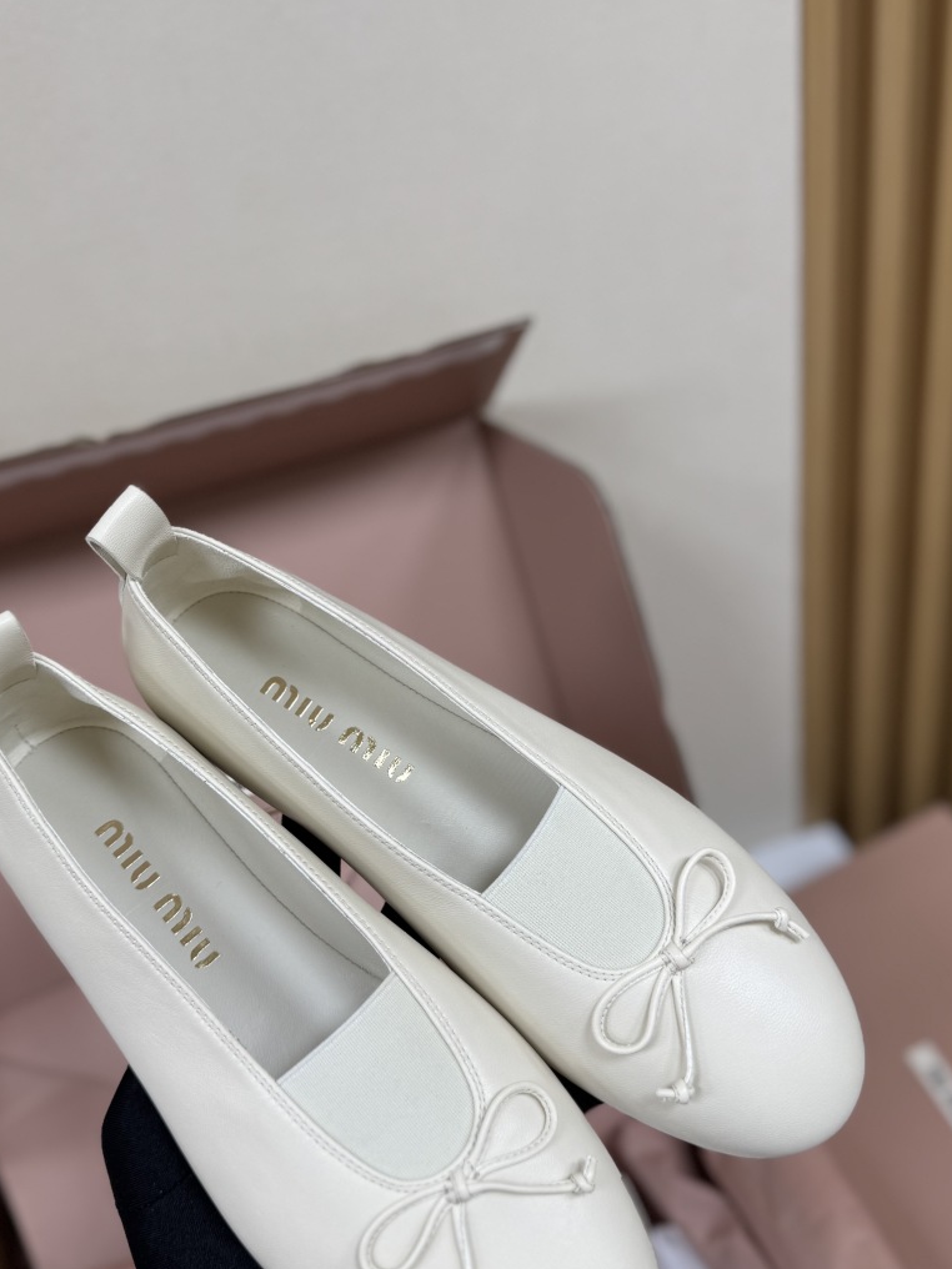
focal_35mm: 34
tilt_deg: -34.4
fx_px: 1247
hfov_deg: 41.7
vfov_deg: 53.9
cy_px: 605
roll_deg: +10.4
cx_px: 425
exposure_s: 1/125
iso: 50
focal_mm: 6.76
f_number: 1.78
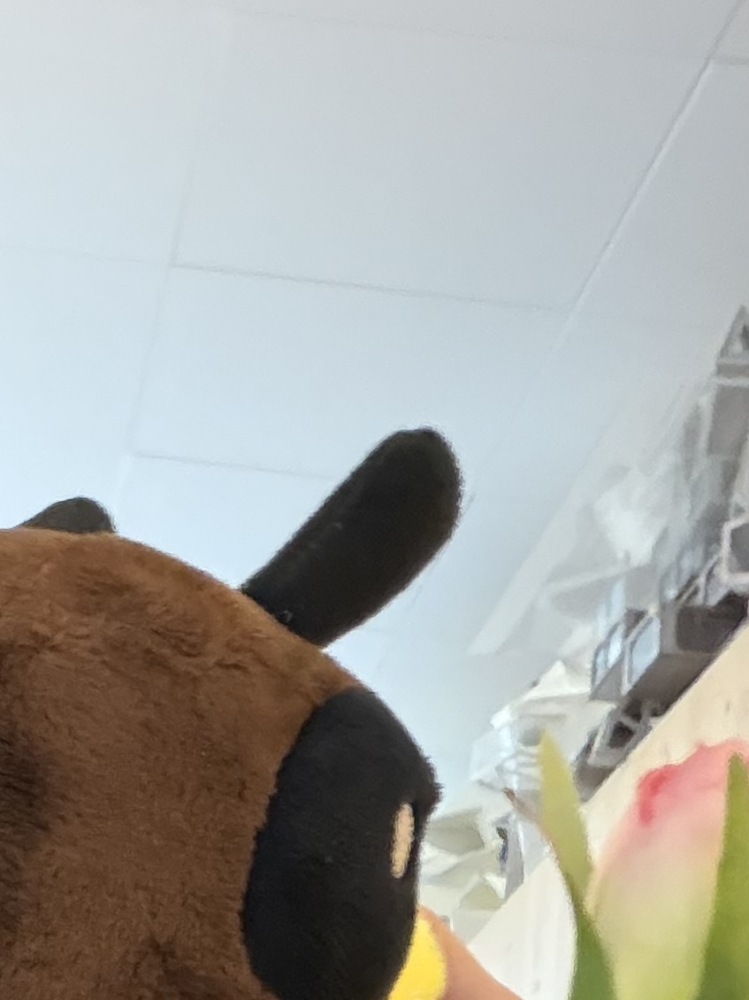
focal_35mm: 82
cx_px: -193
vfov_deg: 22.3
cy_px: 1148
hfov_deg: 17.0
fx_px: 2367
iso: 500
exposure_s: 1/30
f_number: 1.9
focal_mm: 2.71
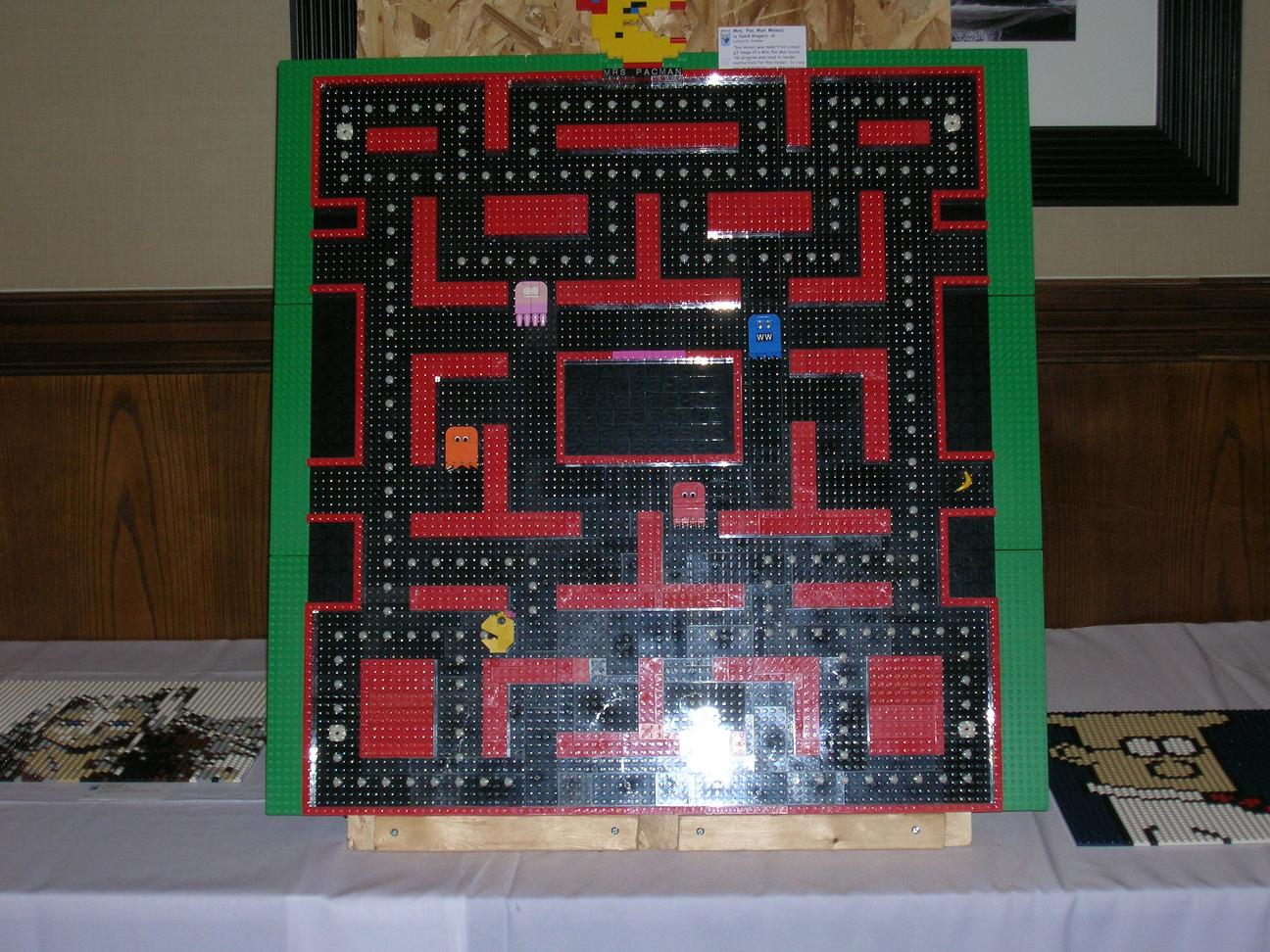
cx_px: 635
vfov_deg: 25.2
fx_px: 2128
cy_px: 476
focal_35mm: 58
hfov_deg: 33.2
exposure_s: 1/60.1
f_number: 3.5
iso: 77
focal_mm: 9.7
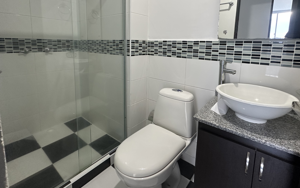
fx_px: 147
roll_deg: -0.1
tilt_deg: -7.3
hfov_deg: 91.1
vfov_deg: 63.4
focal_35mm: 18
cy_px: 63
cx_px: 151
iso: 250
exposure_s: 1/60
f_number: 2.2
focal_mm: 2.22
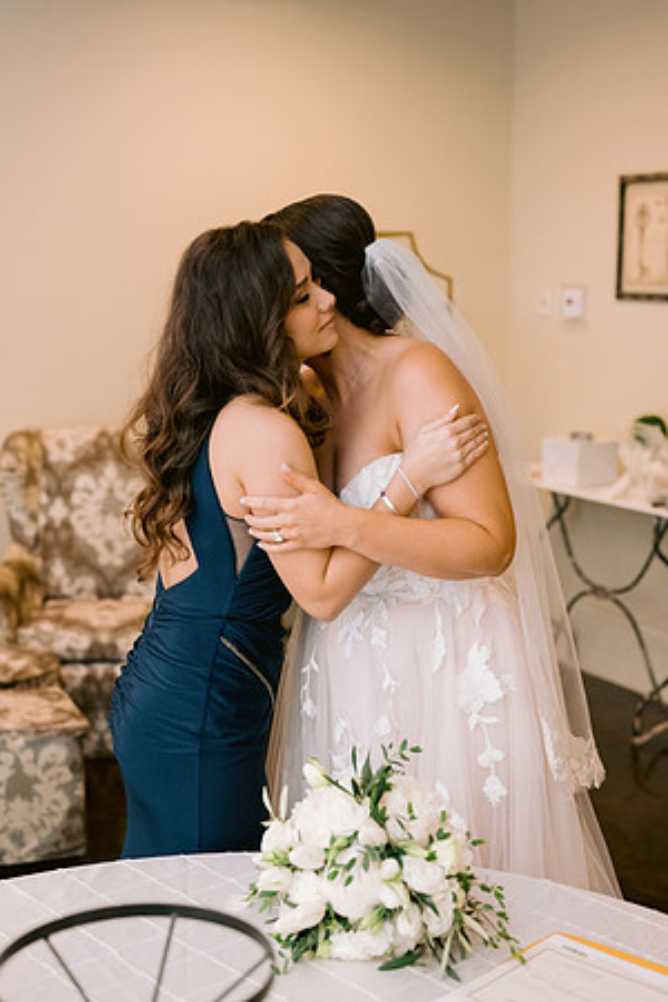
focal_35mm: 50
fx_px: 1392
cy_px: 501
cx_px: 334
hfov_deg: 27.0
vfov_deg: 39.6
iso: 1250
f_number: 2.8
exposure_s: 1/160
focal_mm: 50
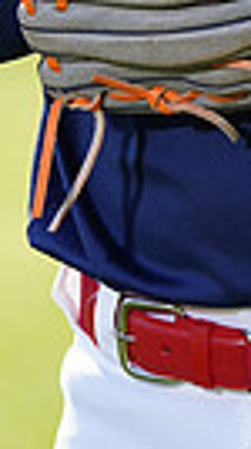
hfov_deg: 1.4
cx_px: 350
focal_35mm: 865
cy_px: -338
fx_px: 10274
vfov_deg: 2.5
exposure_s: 1/250
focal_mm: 191
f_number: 5
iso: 100
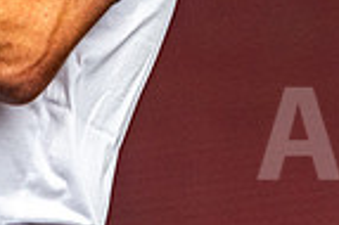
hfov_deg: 2.2
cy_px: -144
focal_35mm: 927
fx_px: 8719
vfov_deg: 1.5
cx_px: -68
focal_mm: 200
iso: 400
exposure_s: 1/5000
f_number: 4.5
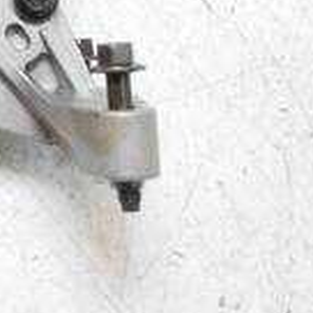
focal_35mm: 75
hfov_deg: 20.1
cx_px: -150
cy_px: -46
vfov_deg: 21.6
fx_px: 767
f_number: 3.5
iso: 200
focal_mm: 12
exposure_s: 1/100
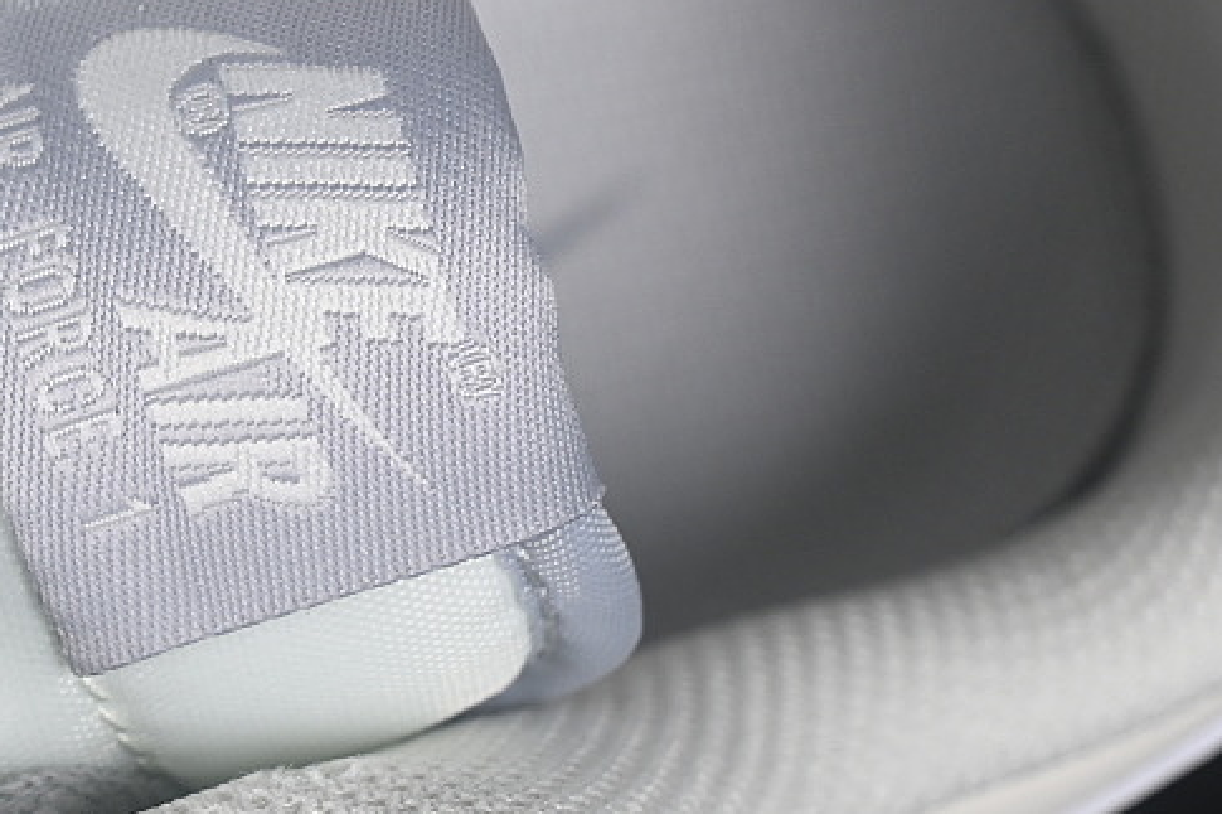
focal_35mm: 167
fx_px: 5666
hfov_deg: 12.2
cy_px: 353
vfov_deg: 8.2
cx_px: 68
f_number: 7.1
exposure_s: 1/80
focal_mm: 50
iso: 160
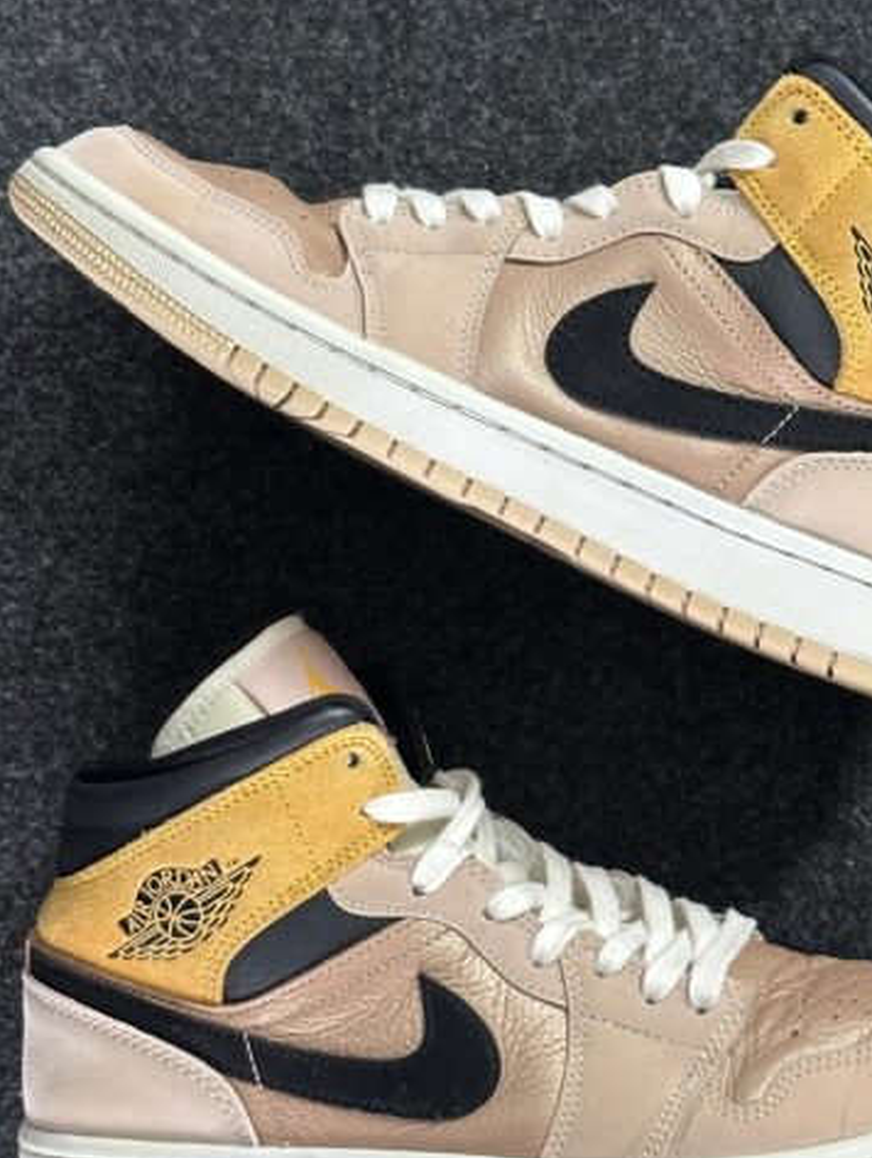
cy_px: 684
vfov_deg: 24.1
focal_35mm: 81
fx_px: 2714
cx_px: 534
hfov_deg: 18.2
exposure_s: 1/50
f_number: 1.78
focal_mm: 6.86
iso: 250
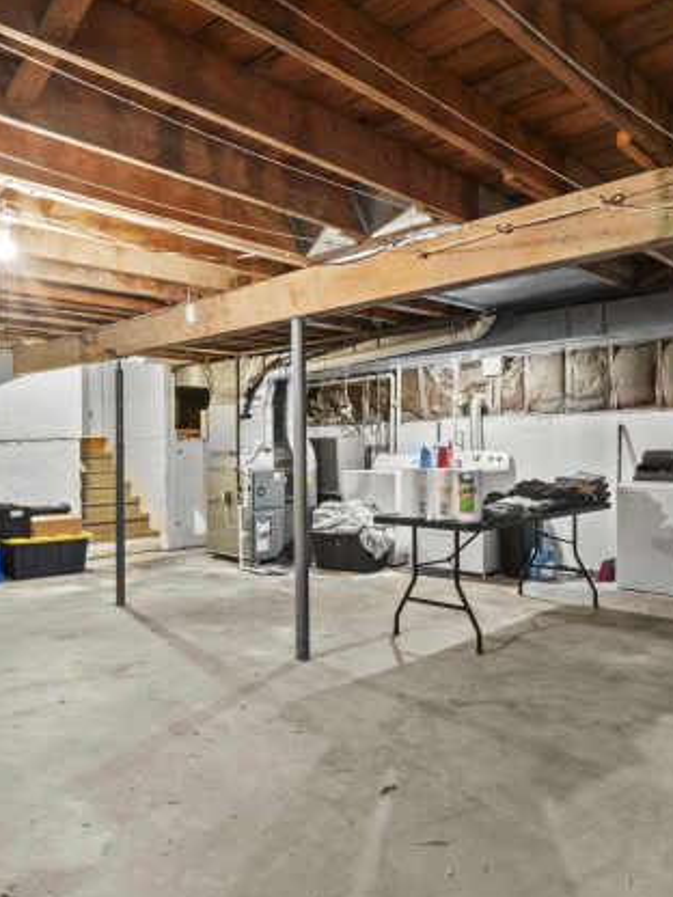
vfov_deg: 67.3
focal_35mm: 26
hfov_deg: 53.1
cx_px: 339
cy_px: 446
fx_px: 674
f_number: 11
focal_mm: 10
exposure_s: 1/1.25
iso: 400
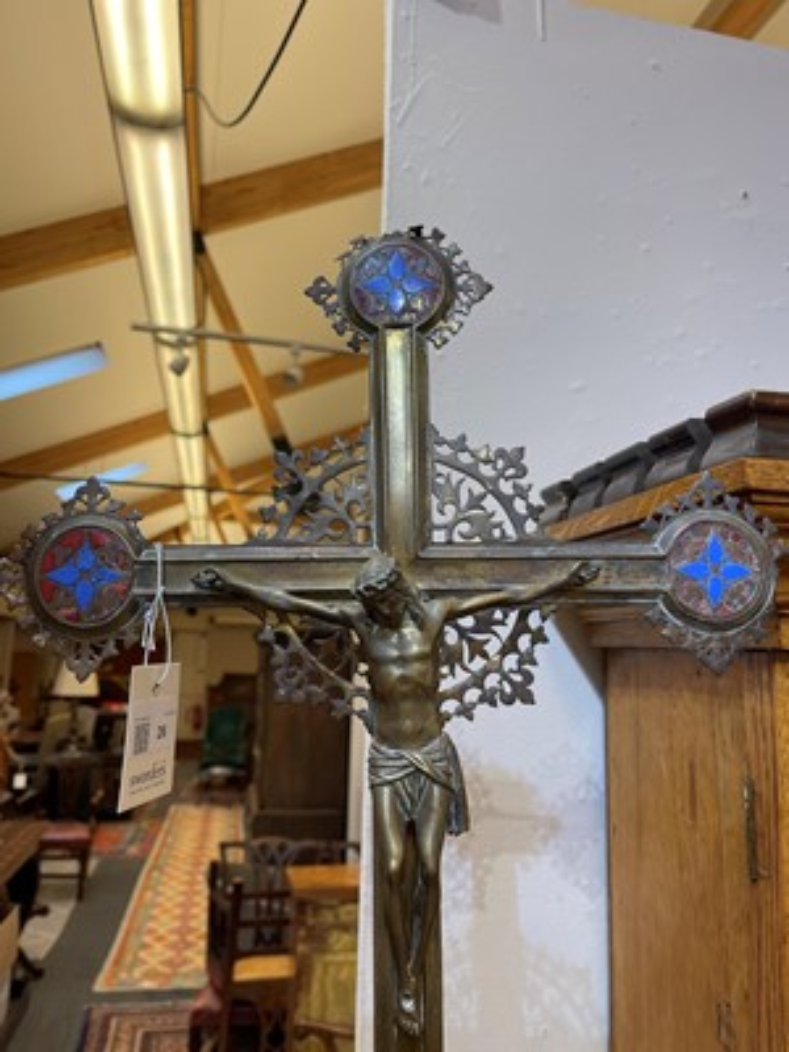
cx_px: 394
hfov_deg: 54.9
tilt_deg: +10.9
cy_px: 526
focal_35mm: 25
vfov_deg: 69.4
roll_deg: -1.8
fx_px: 760
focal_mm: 5.1
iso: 100
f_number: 1.6
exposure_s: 1/100
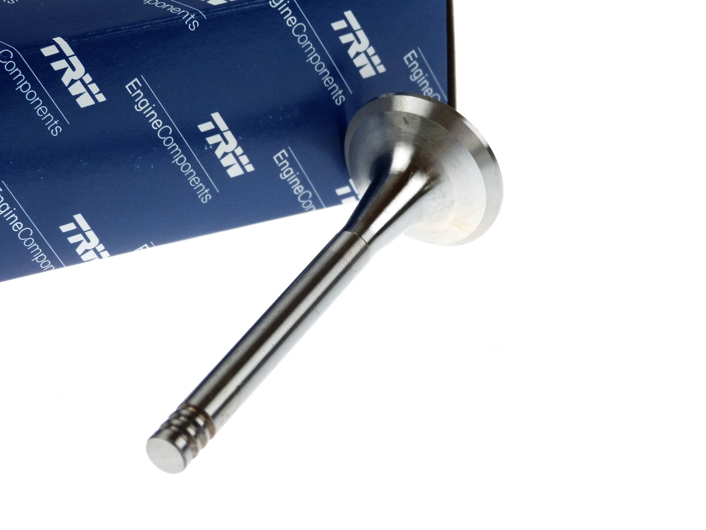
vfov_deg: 13.6
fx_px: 2223
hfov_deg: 18.0
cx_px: 353
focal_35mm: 109
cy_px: 265
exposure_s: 1/250
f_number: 3.5
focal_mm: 19.7
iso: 320
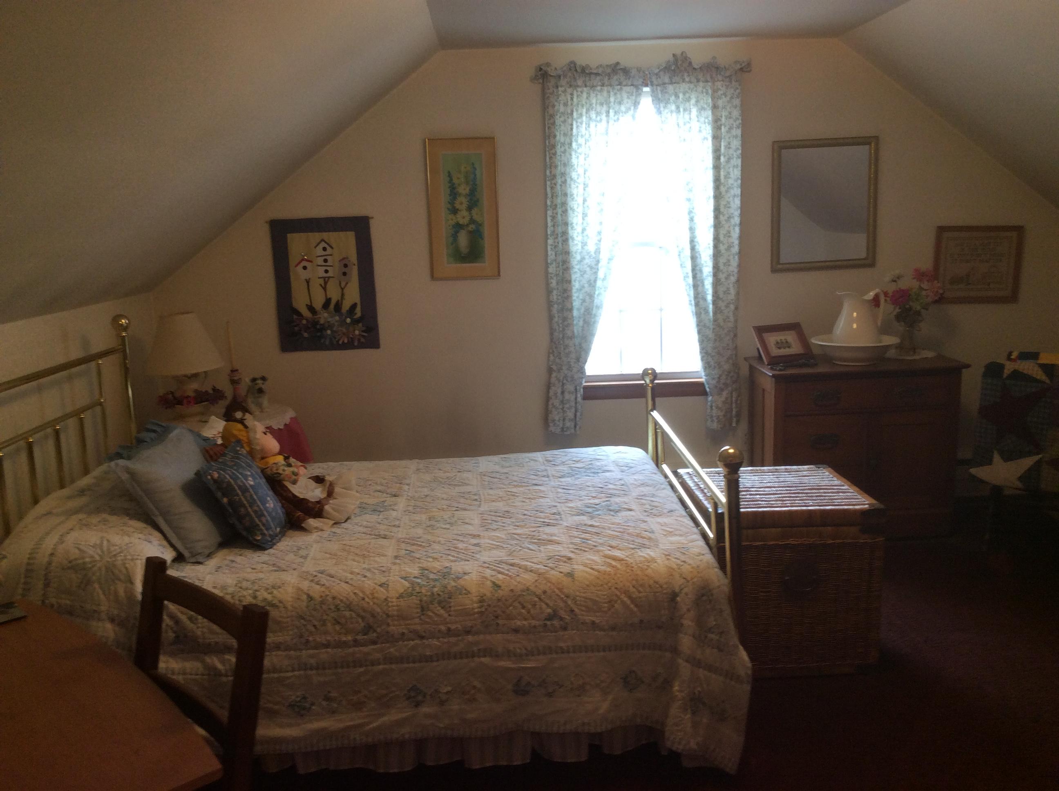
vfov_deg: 44.1
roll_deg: +1.3
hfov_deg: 56.9
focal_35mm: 32
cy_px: 396
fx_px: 978
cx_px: 530
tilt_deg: -12.1
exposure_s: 1/24
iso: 50
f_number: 2.4
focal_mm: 3.3
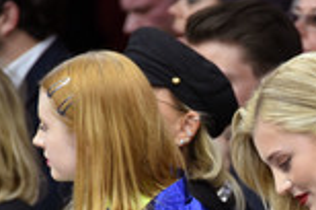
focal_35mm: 734
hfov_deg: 2.8
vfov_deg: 1.9
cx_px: 348
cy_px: 274
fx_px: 6430
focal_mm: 250
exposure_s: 1/125
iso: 1600
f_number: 5.6
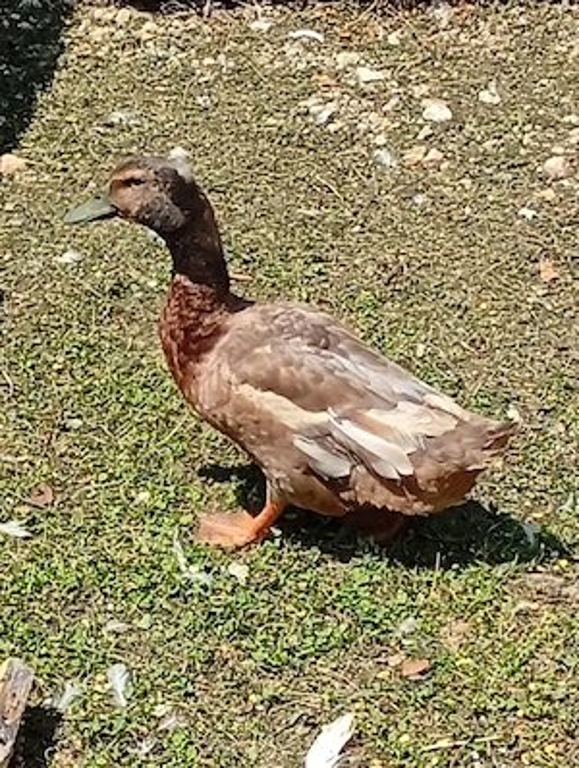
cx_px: 290
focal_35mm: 123
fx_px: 2734
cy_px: 384
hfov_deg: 12.1
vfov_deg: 16.0
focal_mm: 3.84
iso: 51
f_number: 1.8
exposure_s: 1/1250
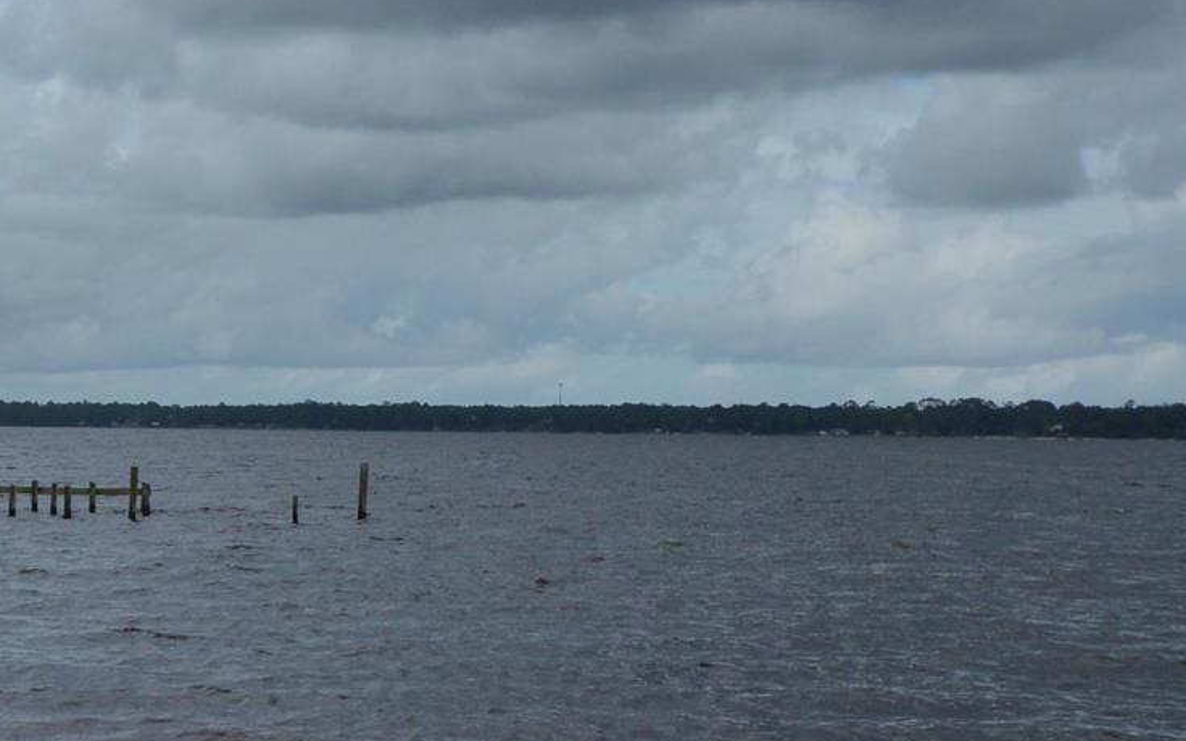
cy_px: 495
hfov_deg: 19.1
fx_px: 3297
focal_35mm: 102
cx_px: -271
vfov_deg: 12.8
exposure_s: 1/1600
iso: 400
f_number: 7.1
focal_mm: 24
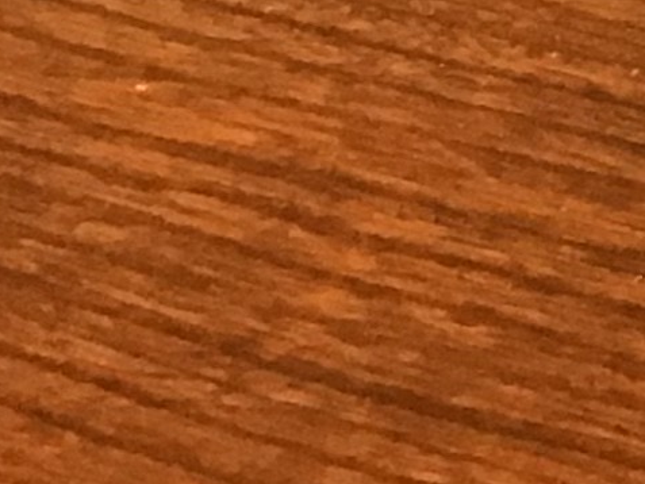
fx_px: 3951
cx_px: 2051
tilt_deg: -26.8
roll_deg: +0.9
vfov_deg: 6.7
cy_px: -618
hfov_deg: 7.8
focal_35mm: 212
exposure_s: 1/30
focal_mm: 3.3
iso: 80
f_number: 2.4
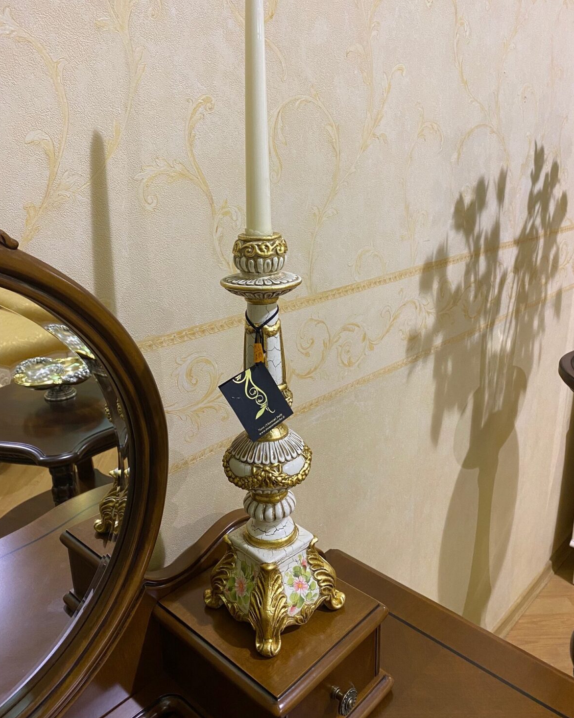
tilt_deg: -16.5
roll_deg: +0.9
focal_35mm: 28
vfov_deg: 62.1
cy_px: 333
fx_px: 595
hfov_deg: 51.5
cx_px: 284
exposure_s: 1/50
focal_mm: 4.25
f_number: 1.8
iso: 100
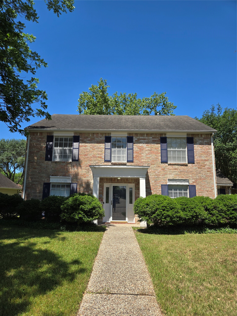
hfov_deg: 58.9
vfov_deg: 73.9
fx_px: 210
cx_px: 118
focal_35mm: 23
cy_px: 158
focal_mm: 5.4
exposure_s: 1/1505
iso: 25
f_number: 1.8
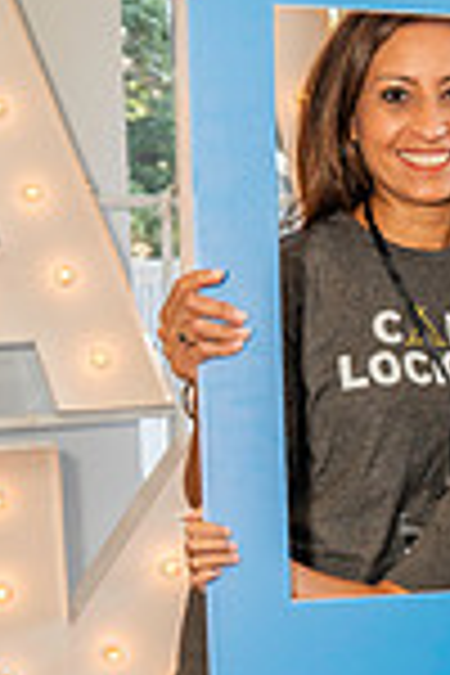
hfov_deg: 15.9
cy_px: 513
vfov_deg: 24.8
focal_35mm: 81
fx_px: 1519
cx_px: 594
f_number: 4.5
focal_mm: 27
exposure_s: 1/200
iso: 1000
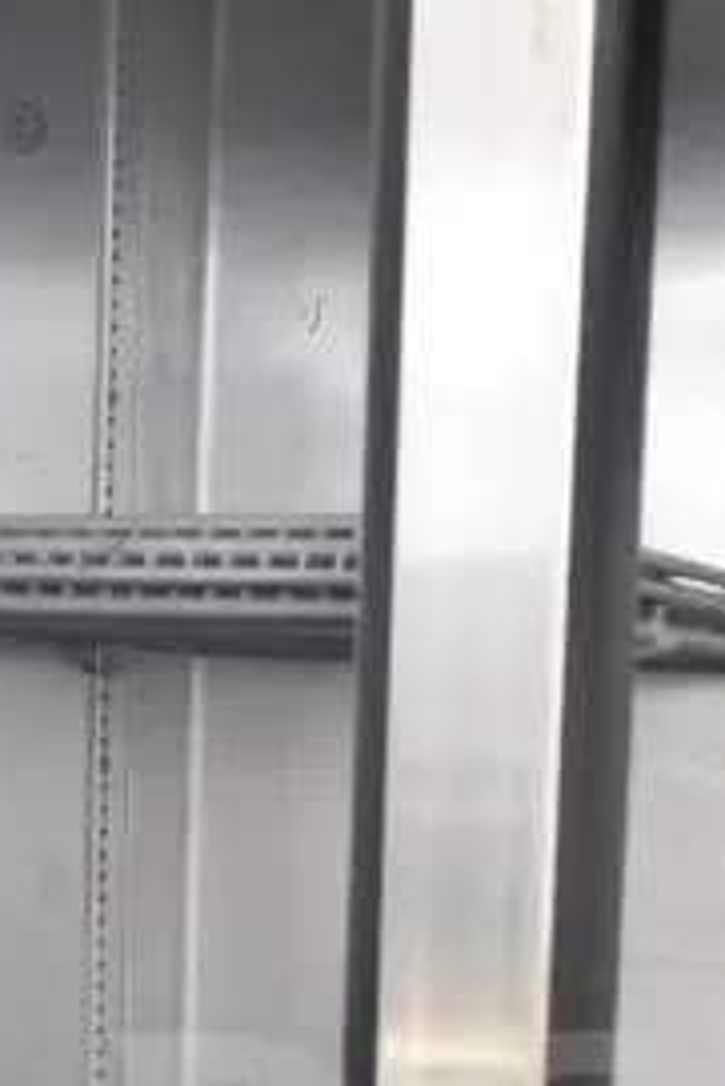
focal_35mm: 91
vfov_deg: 20.7
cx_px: 469
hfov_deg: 15.0
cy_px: 1352
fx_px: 2745
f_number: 3.5
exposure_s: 1/50
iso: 6400
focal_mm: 18
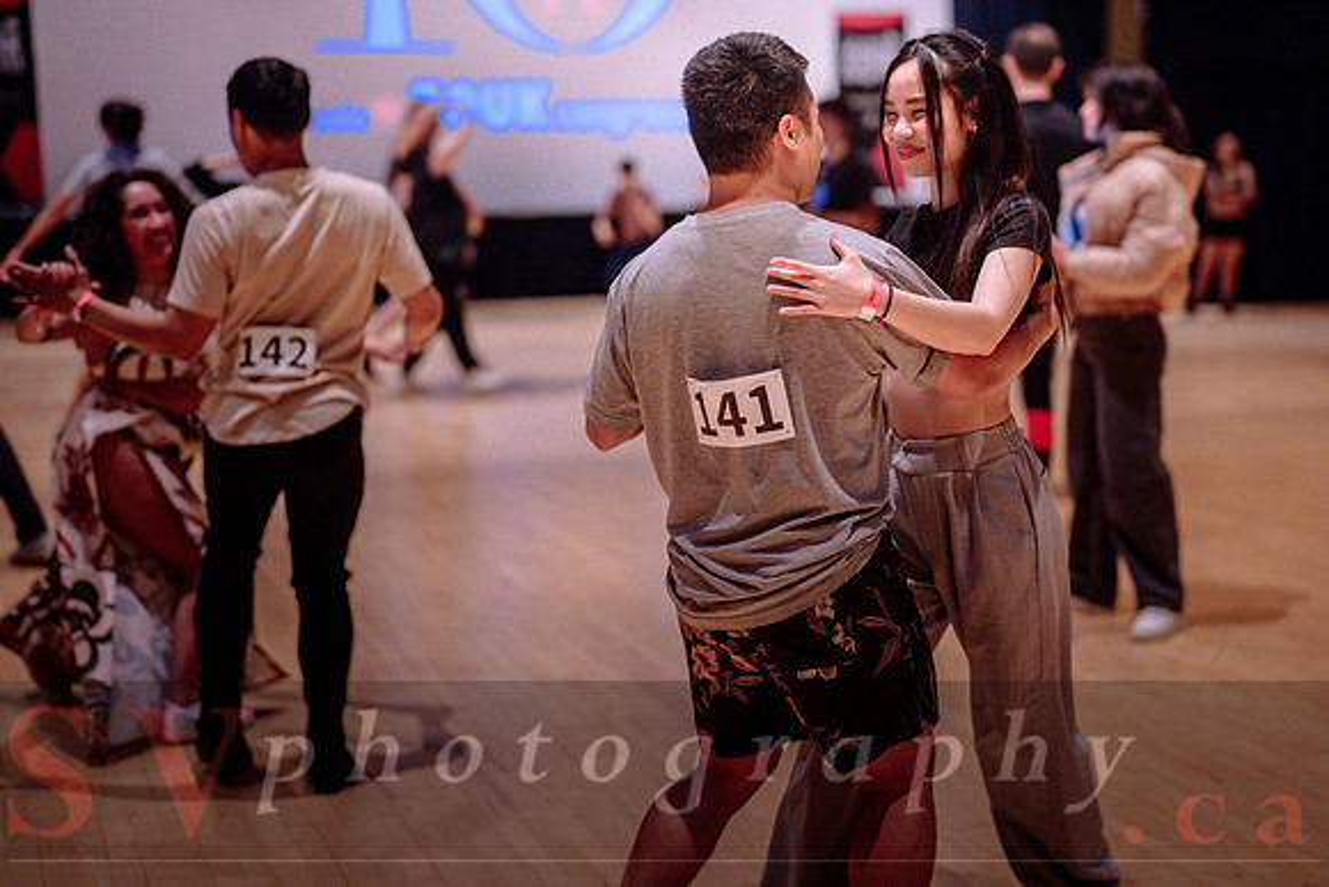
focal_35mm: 58
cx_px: 775
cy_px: 370
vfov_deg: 23.3
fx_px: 2152
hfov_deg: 34.2
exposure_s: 1/250
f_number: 1.4
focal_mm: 50
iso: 1600
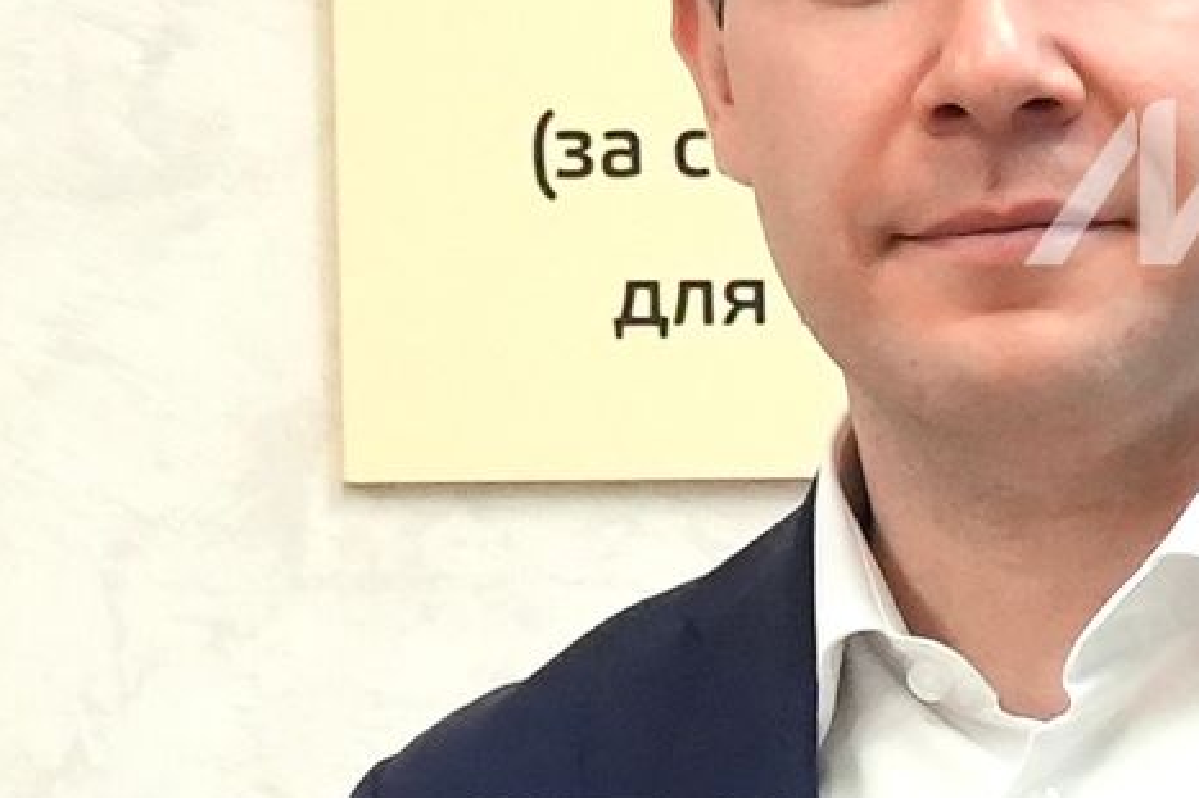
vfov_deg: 4.1
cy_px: 1242
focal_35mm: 333
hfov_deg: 6.2
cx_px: 560
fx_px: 11086
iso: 3200
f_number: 5.6
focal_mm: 32
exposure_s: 1/160
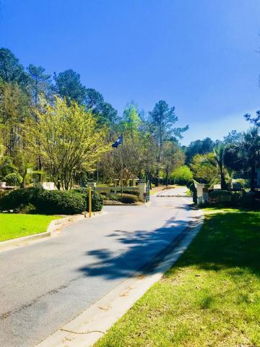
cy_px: 174
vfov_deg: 63.4
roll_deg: -1.4
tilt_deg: +2.6
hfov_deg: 49.7
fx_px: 280
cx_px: 130
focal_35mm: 28
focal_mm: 3.99
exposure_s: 1/2283
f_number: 1.8
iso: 20
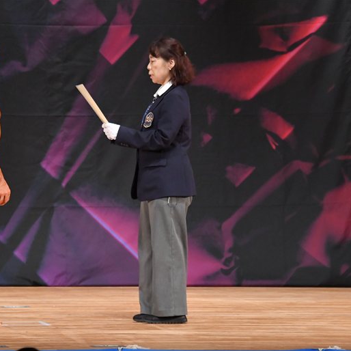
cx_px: 118
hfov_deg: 5.1
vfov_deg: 5.1
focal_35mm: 346
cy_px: 176
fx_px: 3969
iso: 5600
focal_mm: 180
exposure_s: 1/400
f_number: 5.6
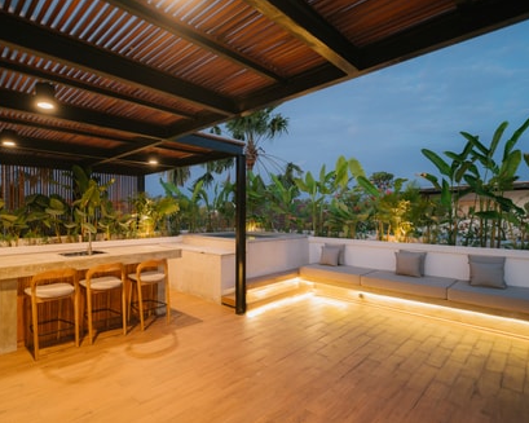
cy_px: 210
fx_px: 297
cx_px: 237
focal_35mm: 19
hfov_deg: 83.0
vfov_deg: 70.8
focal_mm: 16
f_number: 1.8
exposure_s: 1/80
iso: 1250
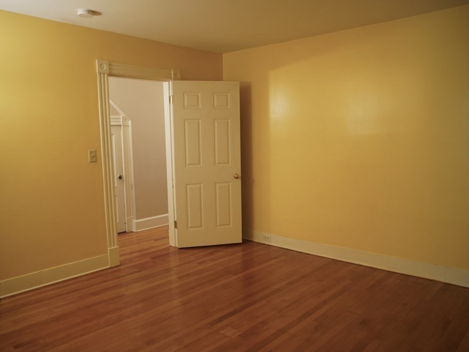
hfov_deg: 63.4
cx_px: 239
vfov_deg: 49.7
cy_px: 181
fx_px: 379
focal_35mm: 28
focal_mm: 25
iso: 3200
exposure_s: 1/160
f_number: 2.8
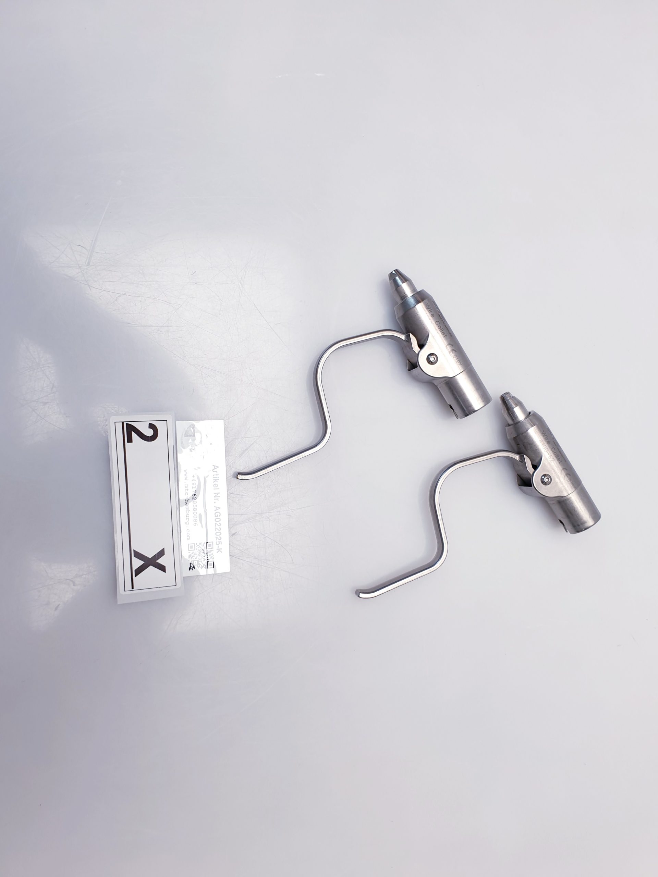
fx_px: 659
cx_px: 329
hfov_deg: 53.1
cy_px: 438
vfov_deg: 67.3
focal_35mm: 26
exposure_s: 1/50
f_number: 2.4
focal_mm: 4.3
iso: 50
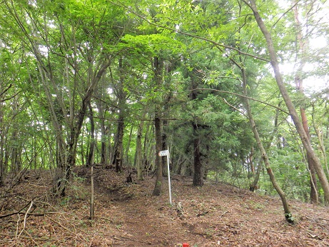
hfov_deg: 63.4
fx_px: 266
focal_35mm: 28
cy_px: 124
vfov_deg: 49.8
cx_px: 164
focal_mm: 5
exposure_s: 1/45
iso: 250
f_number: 3.5
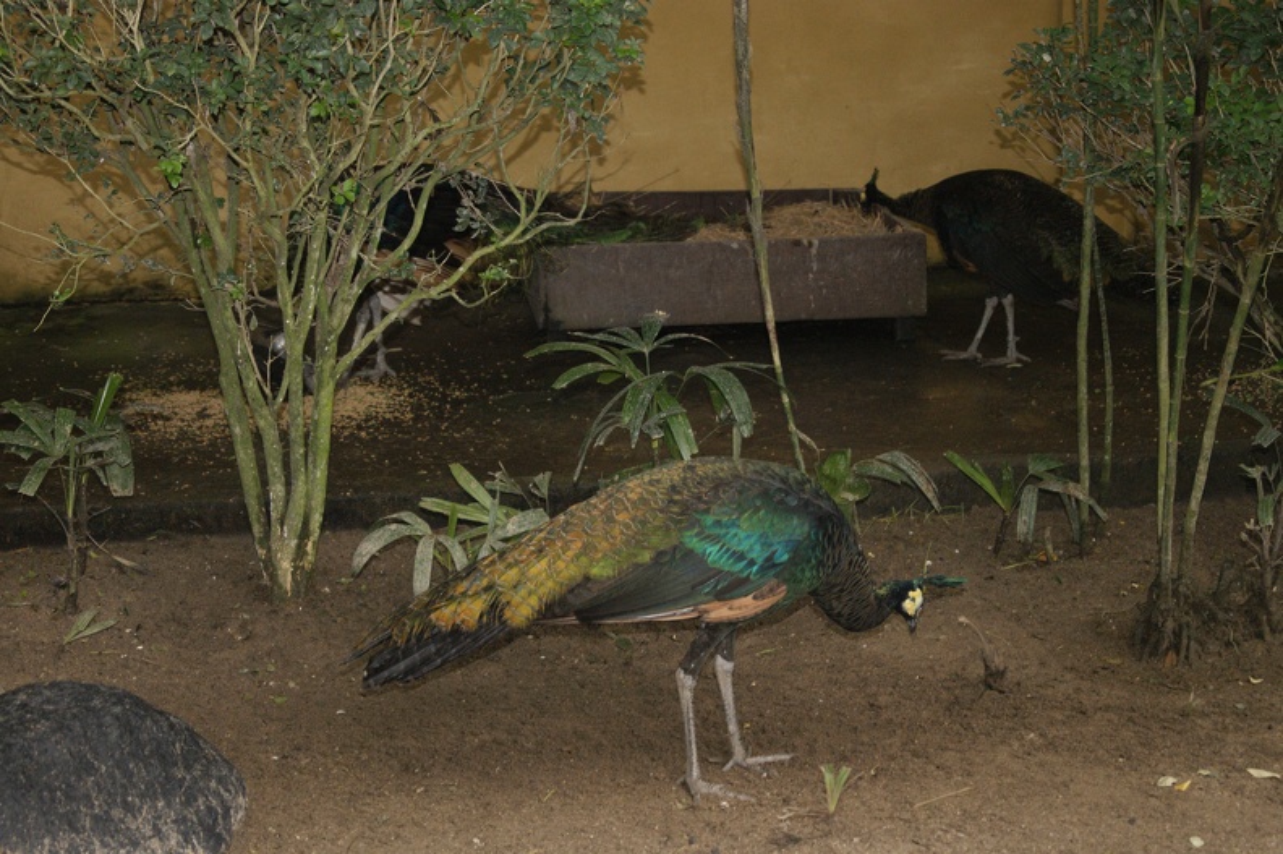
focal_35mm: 82
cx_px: 642
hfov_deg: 24.6
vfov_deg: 16.5
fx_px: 2938
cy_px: 427
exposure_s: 1/80
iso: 400
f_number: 5.6
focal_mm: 55
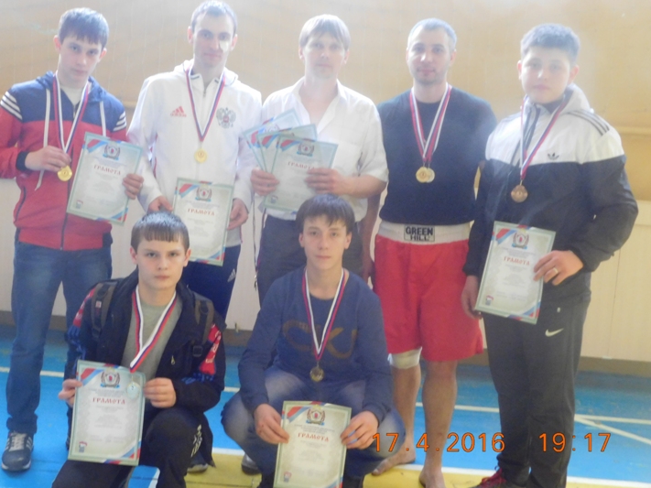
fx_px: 846
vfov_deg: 32.2
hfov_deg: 42.0
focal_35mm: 45
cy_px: 225
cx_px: 291
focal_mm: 7.1
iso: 640
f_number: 3.6
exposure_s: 1/8
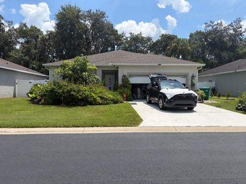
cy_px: 92
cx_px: 123
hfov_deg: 67.3
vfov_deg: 53.1
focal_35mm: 26
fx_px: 185
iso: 50
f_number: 1.6
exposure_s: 1/3831
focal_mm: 5.96
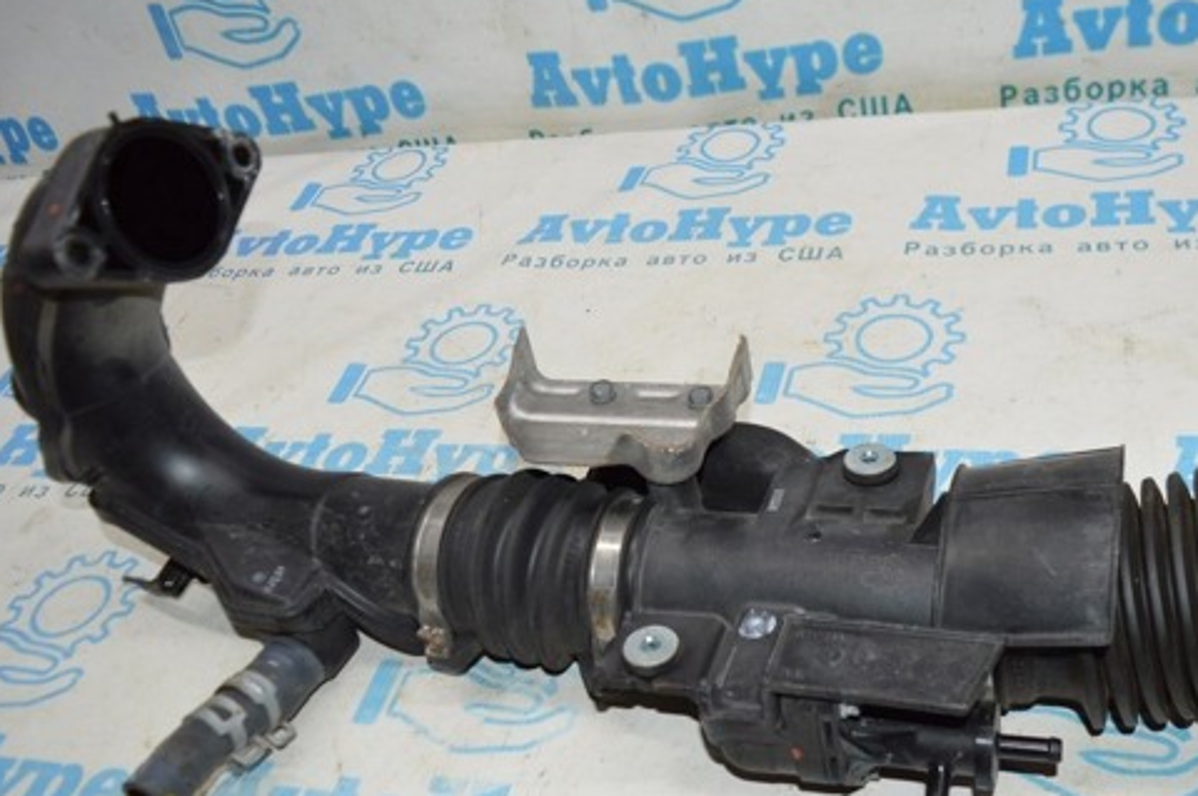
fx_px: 1197
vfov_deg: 36.7
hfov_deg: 53.0
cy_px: 455
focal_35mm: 36
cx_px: 684
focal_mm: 18
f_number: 4
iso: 400
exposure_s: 1/100
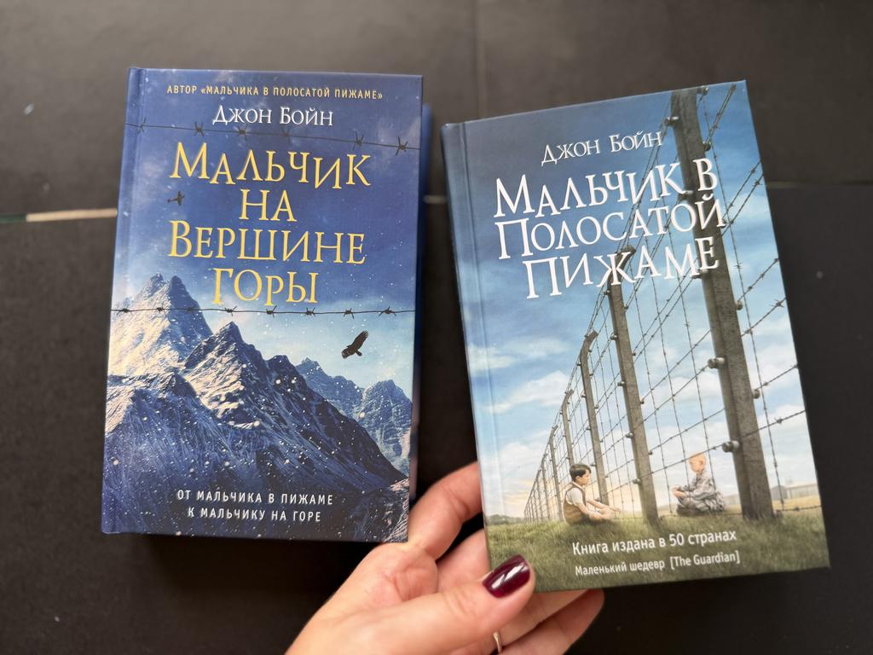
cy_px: 328
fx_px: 605
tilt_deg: -86.8
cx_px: 436
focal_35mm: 24
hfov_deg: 71.6
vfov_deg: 56.8
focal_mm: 6.76
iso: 64
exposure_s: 1/231
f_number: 1.78
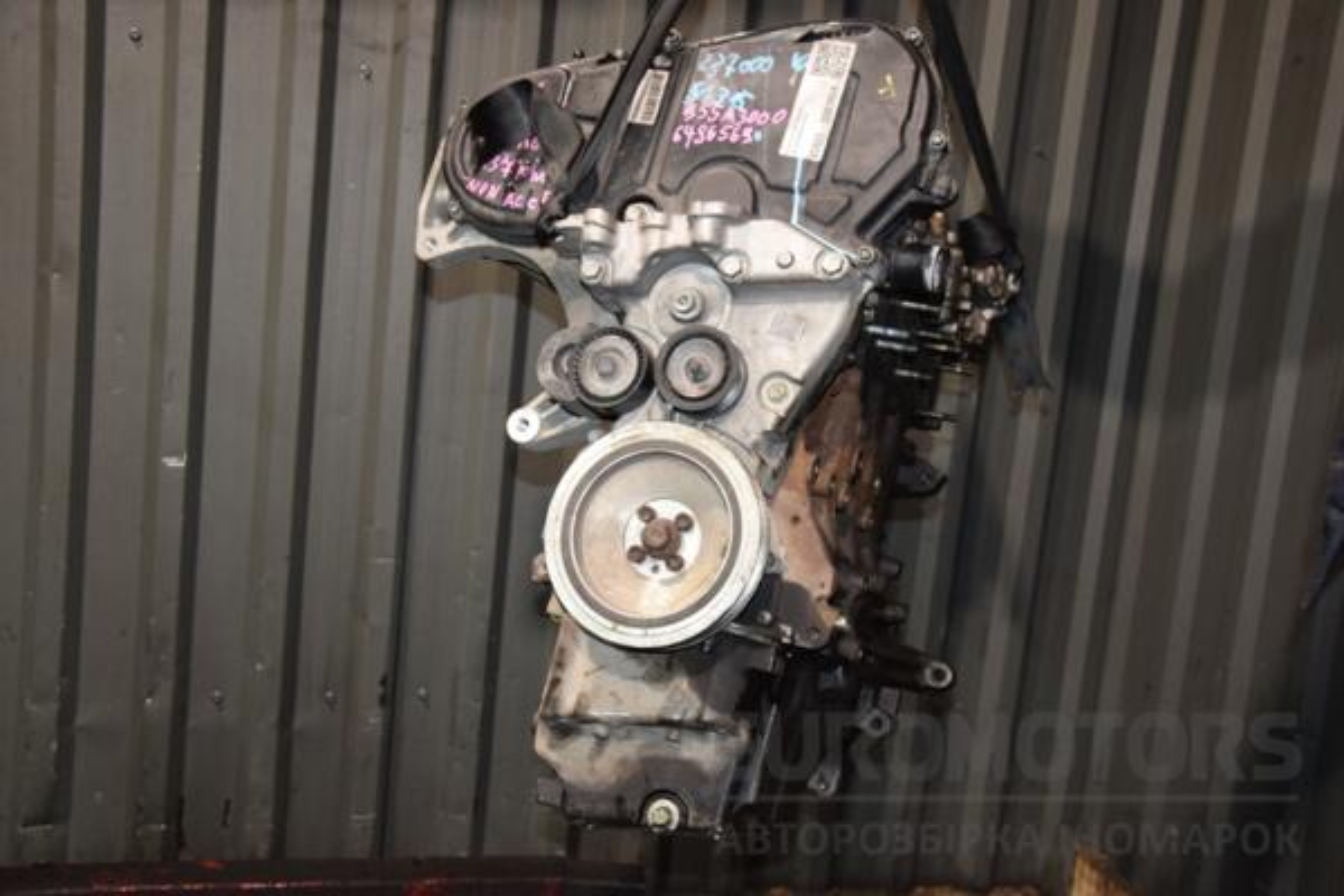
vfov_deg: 34.2
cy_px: 448
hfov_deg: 49.6
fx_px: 1456
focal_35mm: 39
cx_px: 672
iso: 800
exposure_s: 1/60
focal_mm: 26
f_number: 5
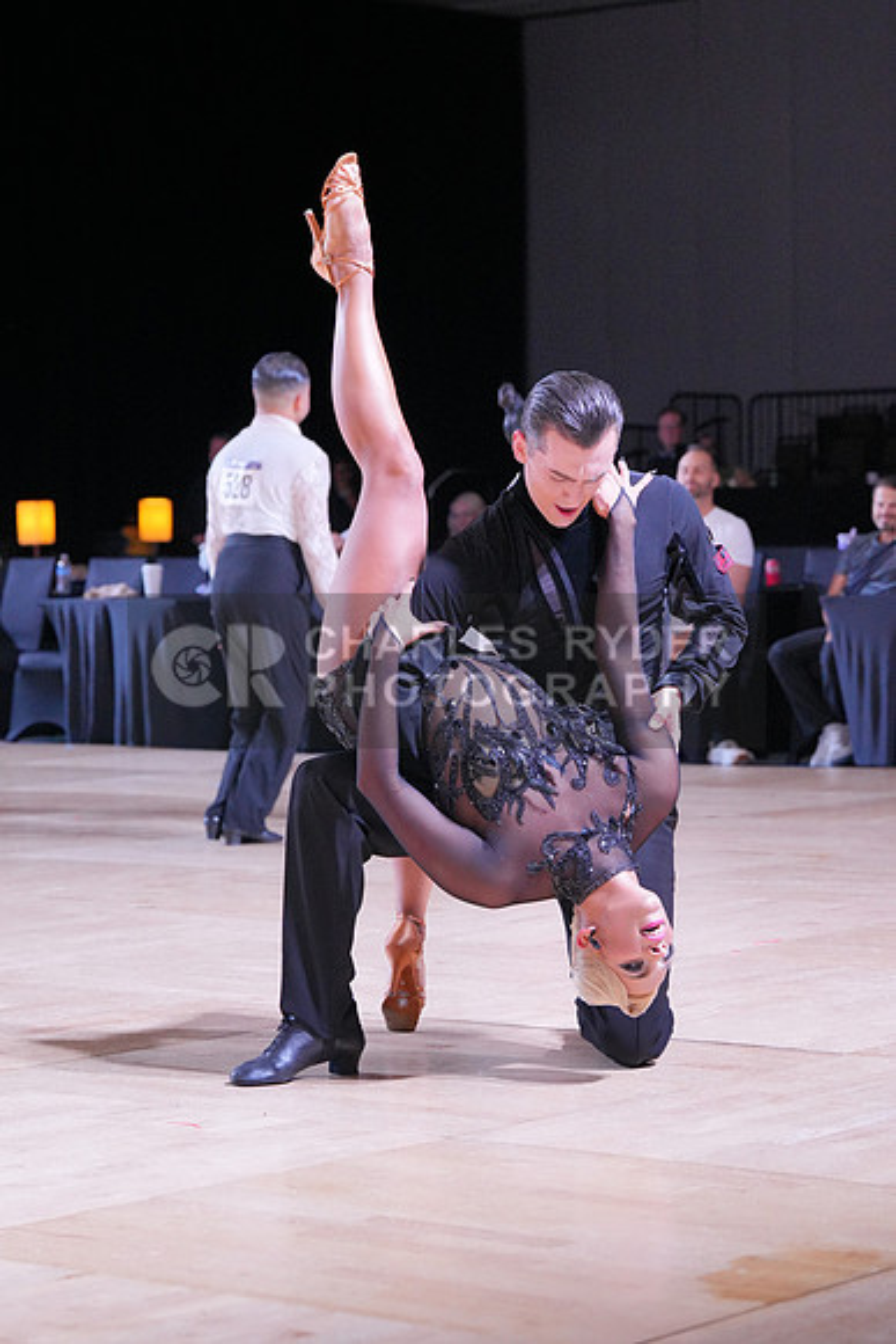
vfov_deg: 20.6
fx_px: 3694
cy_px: 672
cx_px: 448
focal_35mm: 99
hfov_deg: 13.8
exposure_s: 1/400
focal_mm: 99
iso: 5000
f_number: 5.6
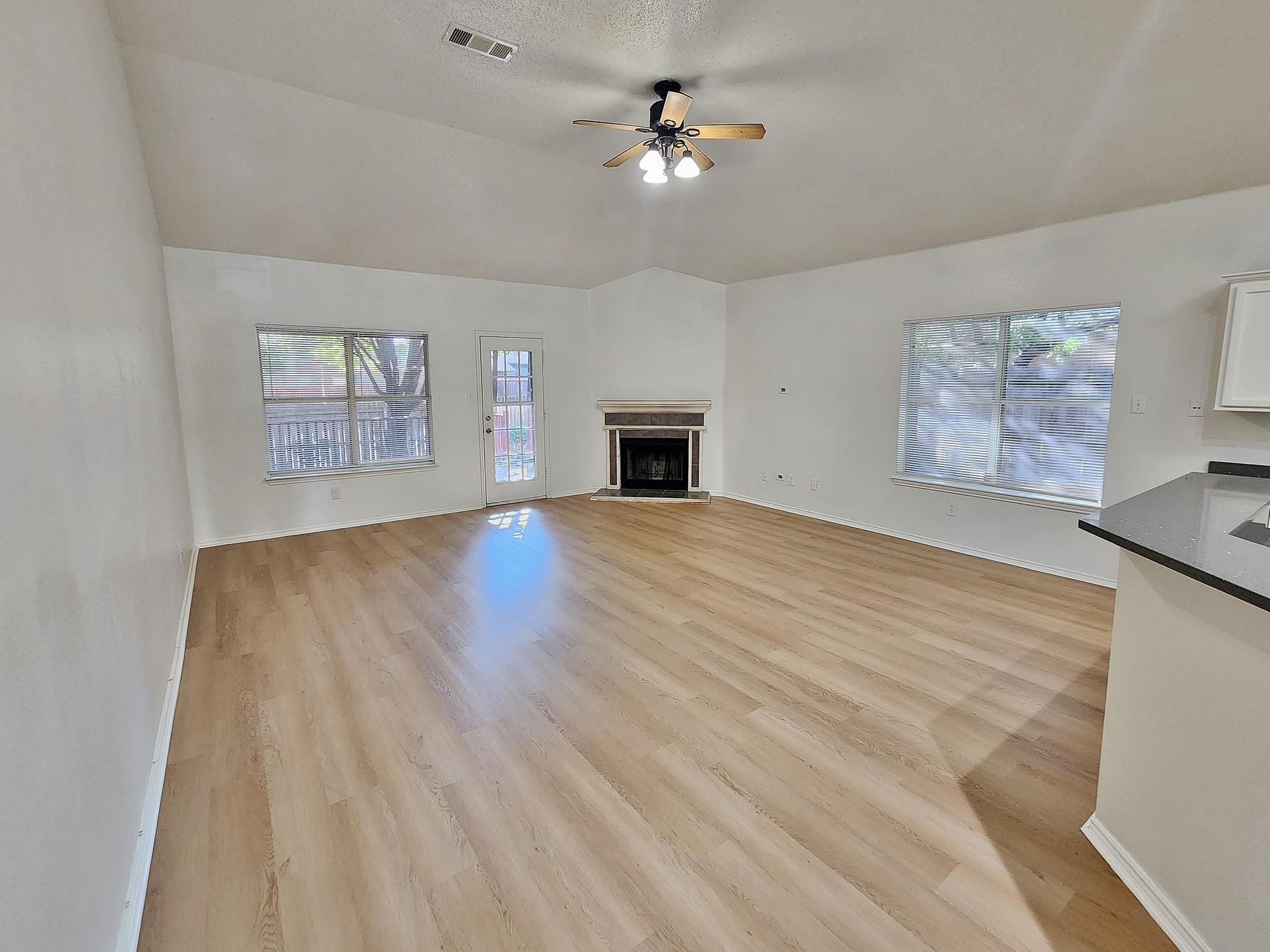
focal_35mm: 14
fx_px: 514
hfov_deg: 102.1
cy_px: 449
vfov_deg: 85.6
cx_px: 630
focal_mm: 2.2
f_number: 2.2
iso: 320
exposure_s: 1/40
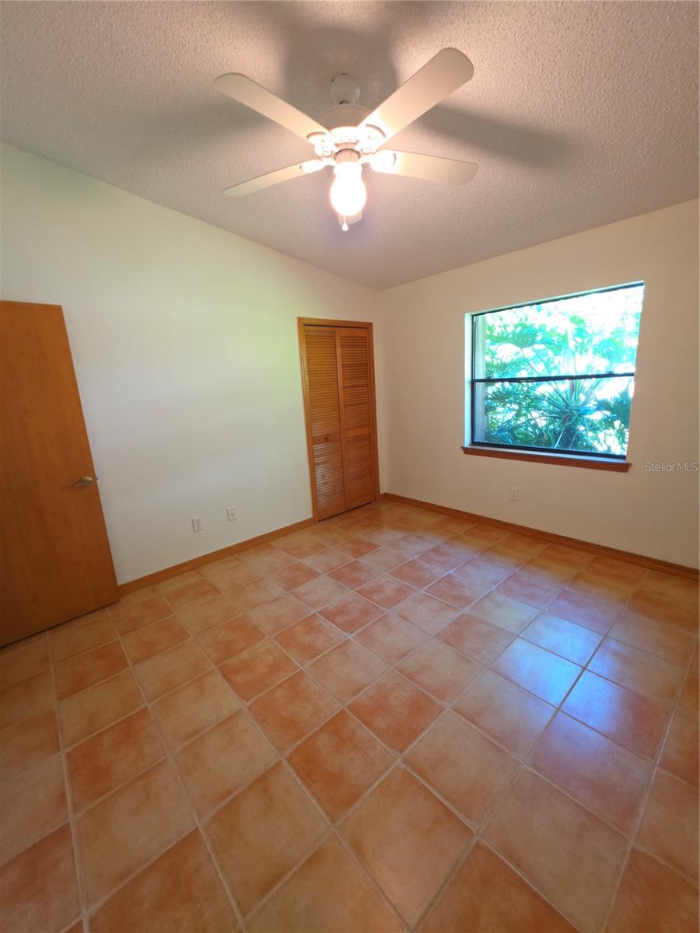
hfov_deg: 89.9
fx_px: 351
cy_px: 466
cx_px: 350
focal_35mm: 13
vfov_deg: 106.2
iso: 200
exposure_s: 1/60
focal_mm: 2.2
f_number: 1.9
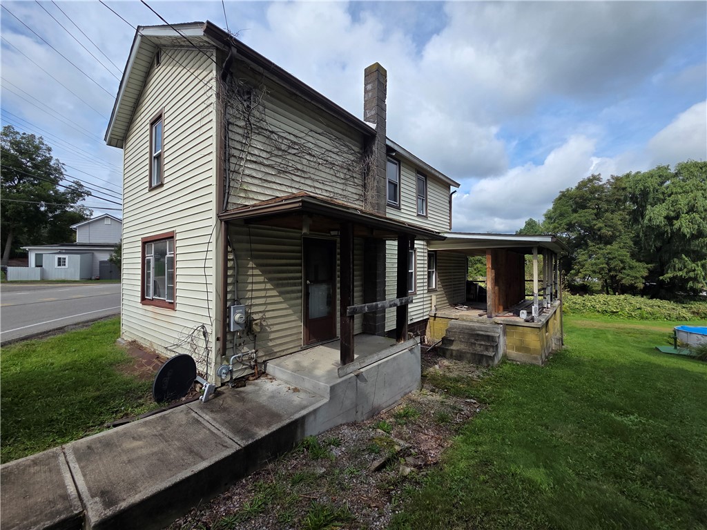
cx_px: 354
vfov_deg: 89.9
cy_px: 265
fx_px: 266
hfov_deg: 106.2
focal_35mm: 13
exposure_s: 1/1904
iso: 50
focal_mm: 2.2
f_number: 2.2
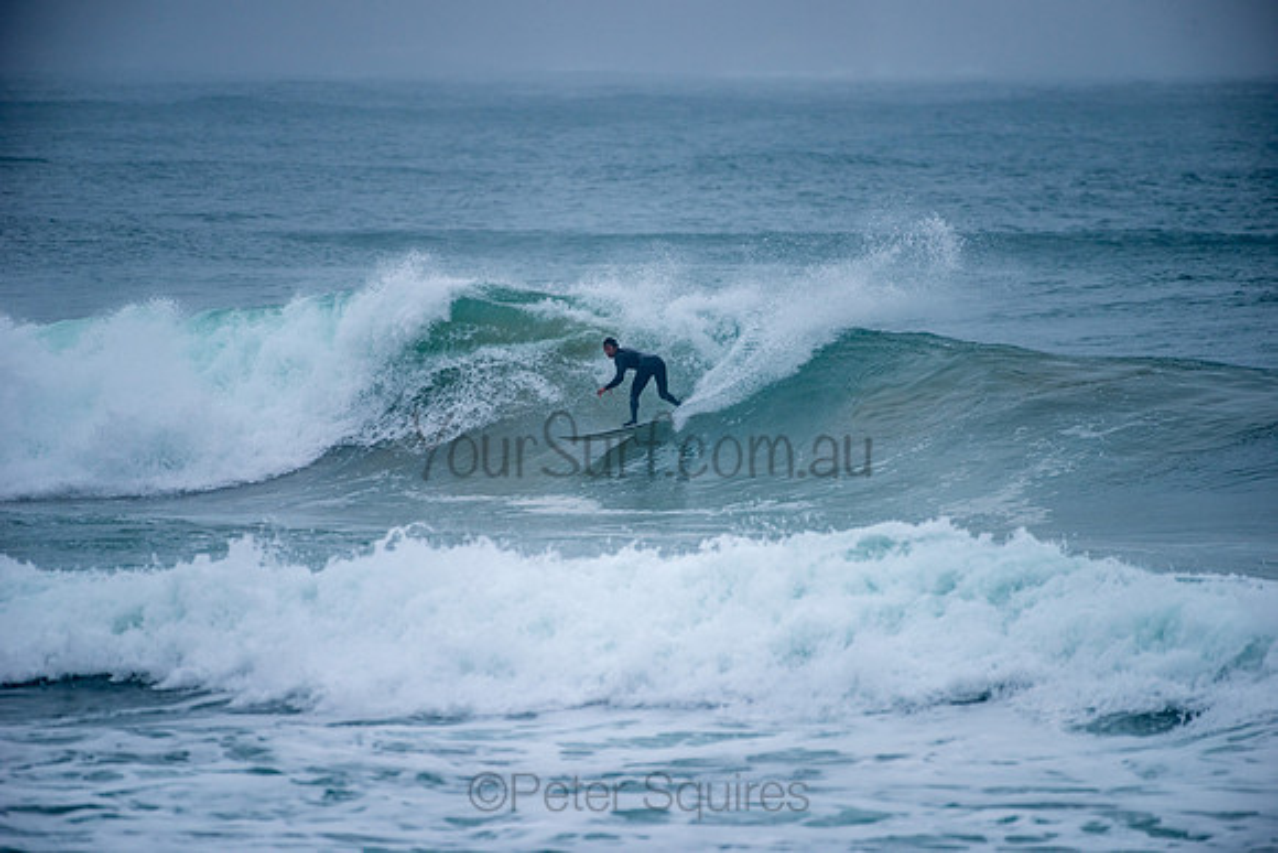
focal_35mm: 500
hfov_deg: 4.1
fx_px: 17753
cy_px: 426
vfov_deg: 2.8
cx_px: 639
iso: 200
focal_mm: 500
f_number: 5.6
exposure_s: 1/1000
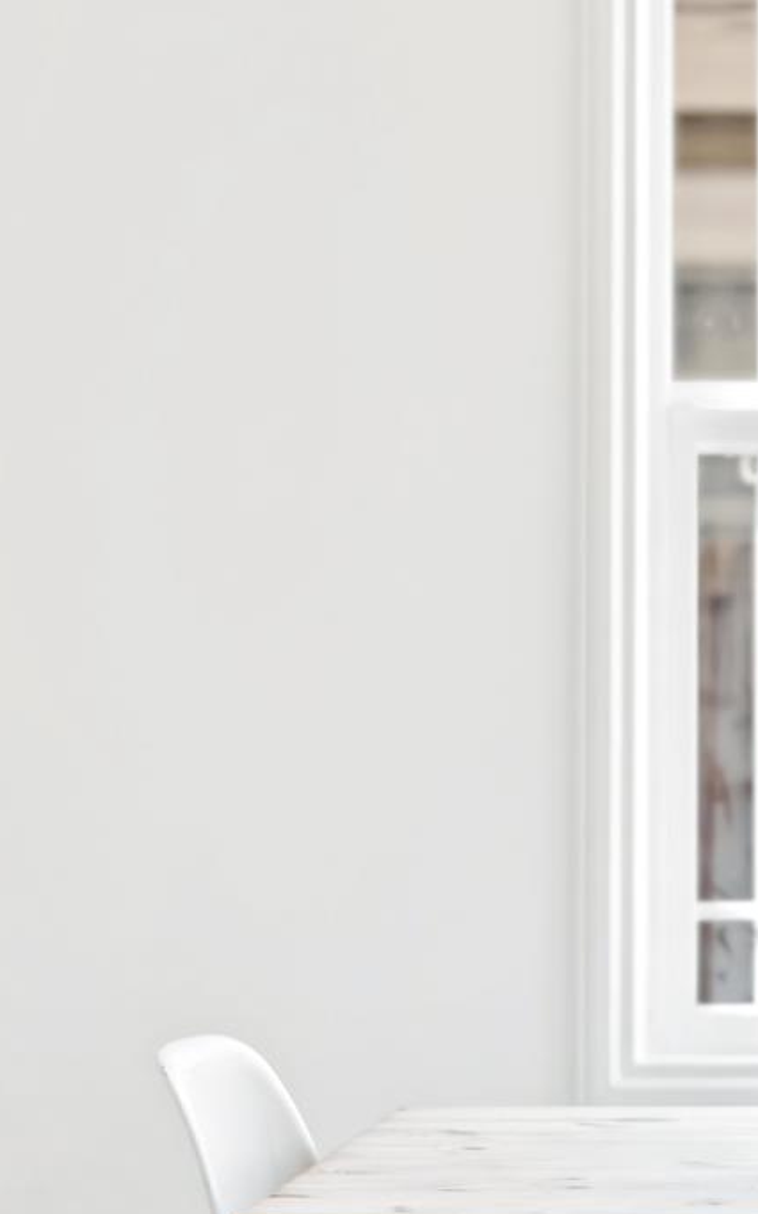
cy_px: 717
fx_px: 4299
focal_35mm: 130
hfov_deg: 9.8
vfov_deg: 16.1
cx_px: 1117
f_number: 1.8
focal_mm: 58
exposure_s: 1/100
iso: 64
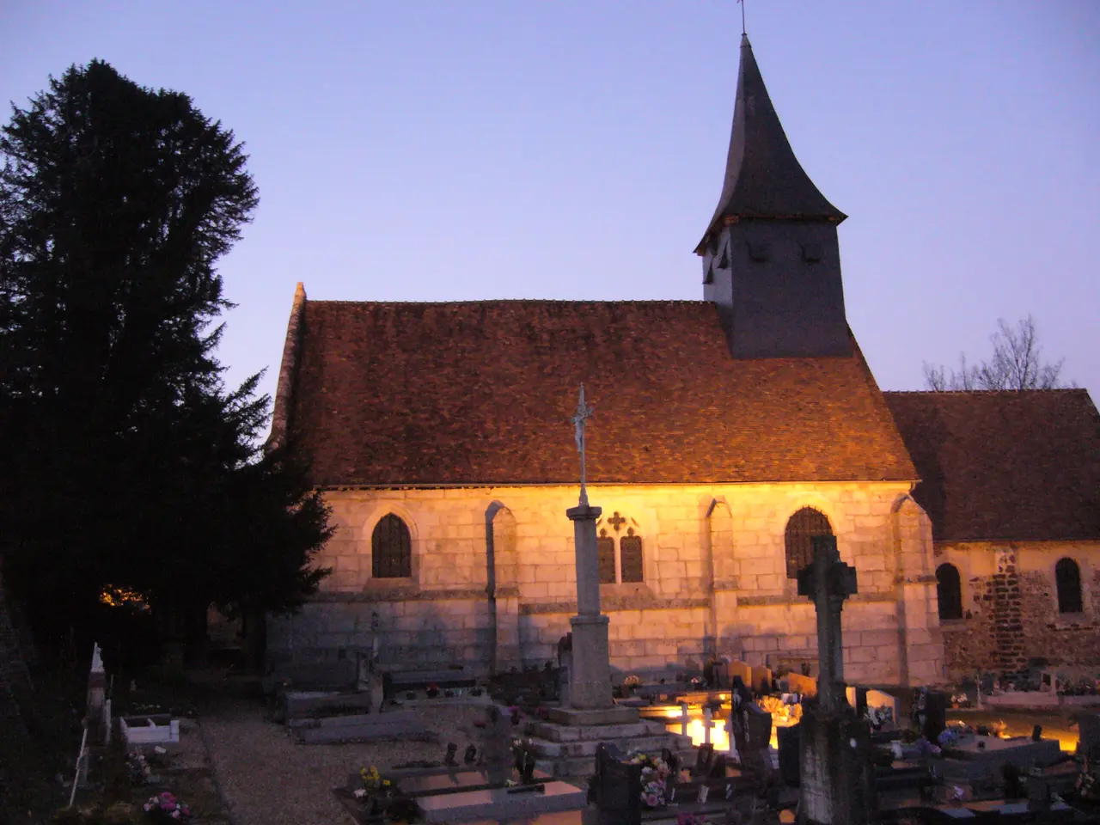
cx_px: 550
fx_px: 1112
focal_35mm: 35
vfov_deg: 40.7
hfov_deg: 52.6
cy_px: 412
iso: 400
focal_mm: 5.8
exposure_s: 1/30
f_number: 2.8
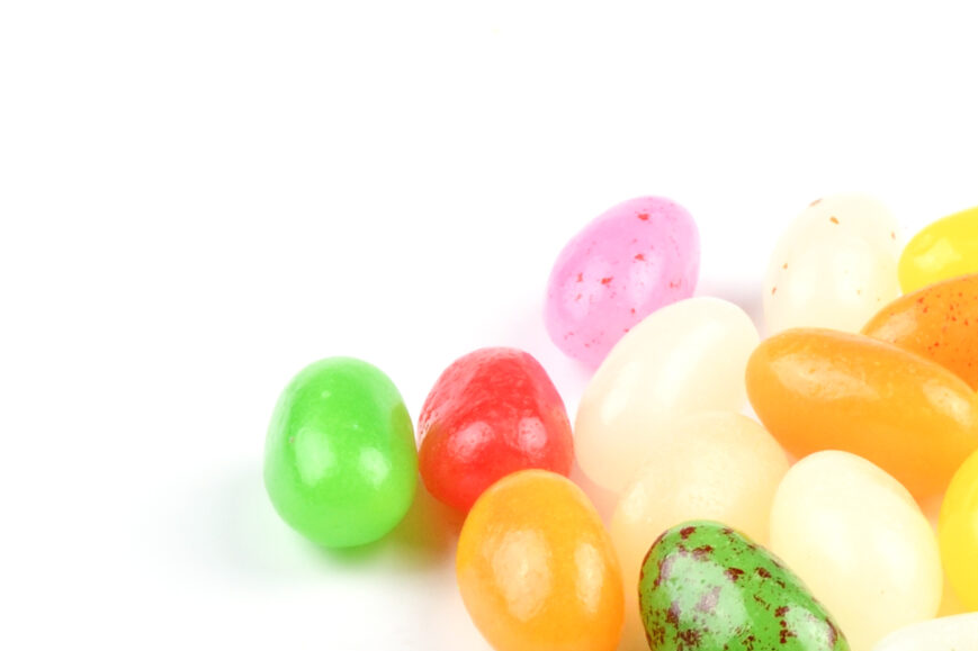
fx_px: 6002
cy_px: 377
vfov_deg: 6.2
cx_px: 1103
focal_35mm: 221
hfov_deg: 9.2
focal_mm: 50
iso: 250
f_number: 16
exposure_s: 1/6
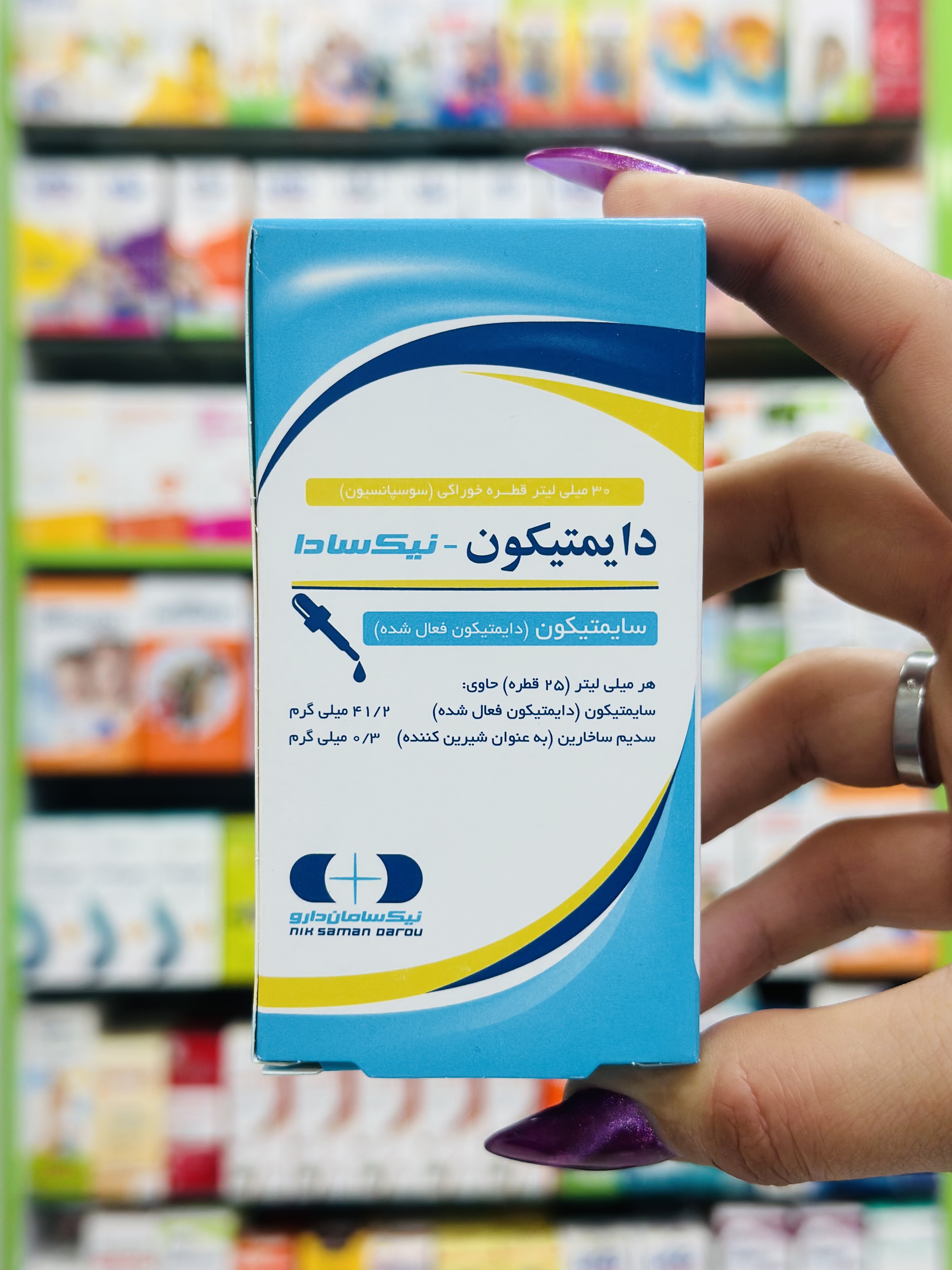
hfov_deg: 30.3
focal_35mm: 48
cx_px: 476
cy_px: 635
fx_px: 1760
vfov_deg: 39.7
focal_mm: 6.86
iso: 64
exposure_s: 1/133
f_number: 1.78
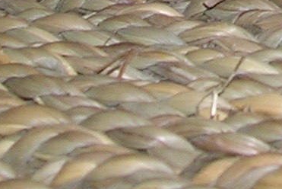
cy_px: -383
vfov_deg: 5.9
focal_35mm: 218
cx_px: 392
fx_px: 1709
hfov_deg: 9.2
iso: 100
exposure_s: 1/60.1
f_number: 5.6
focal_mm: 5.8
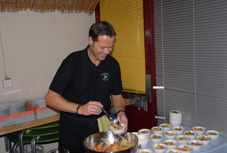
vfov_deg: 34.4
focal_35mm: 39
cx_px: 114
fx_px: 246
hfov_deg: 49.5
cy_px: 76
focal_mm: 26
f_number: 3.8
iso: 320
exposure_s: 1/60
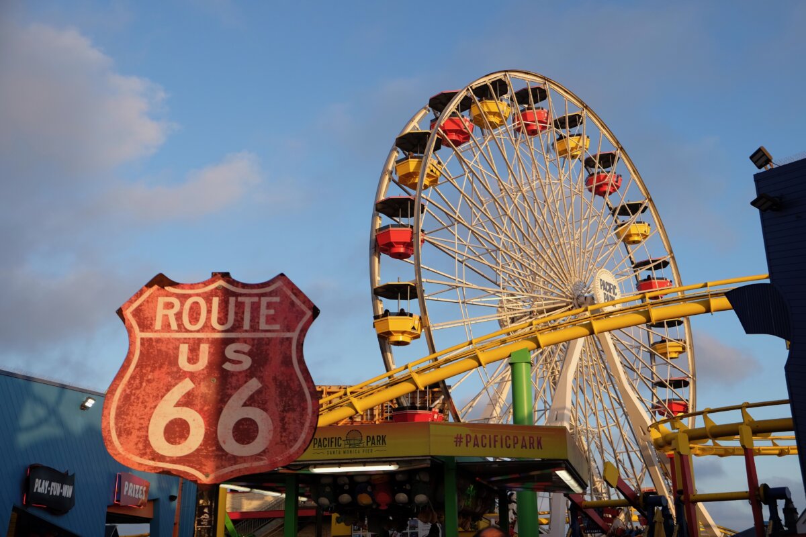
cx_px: 403
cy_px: 268
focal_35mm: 35
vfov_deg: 37.9
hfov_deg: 54.4
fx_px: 784
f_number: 3.6
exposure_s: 1/600
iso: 200
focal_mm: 23.3
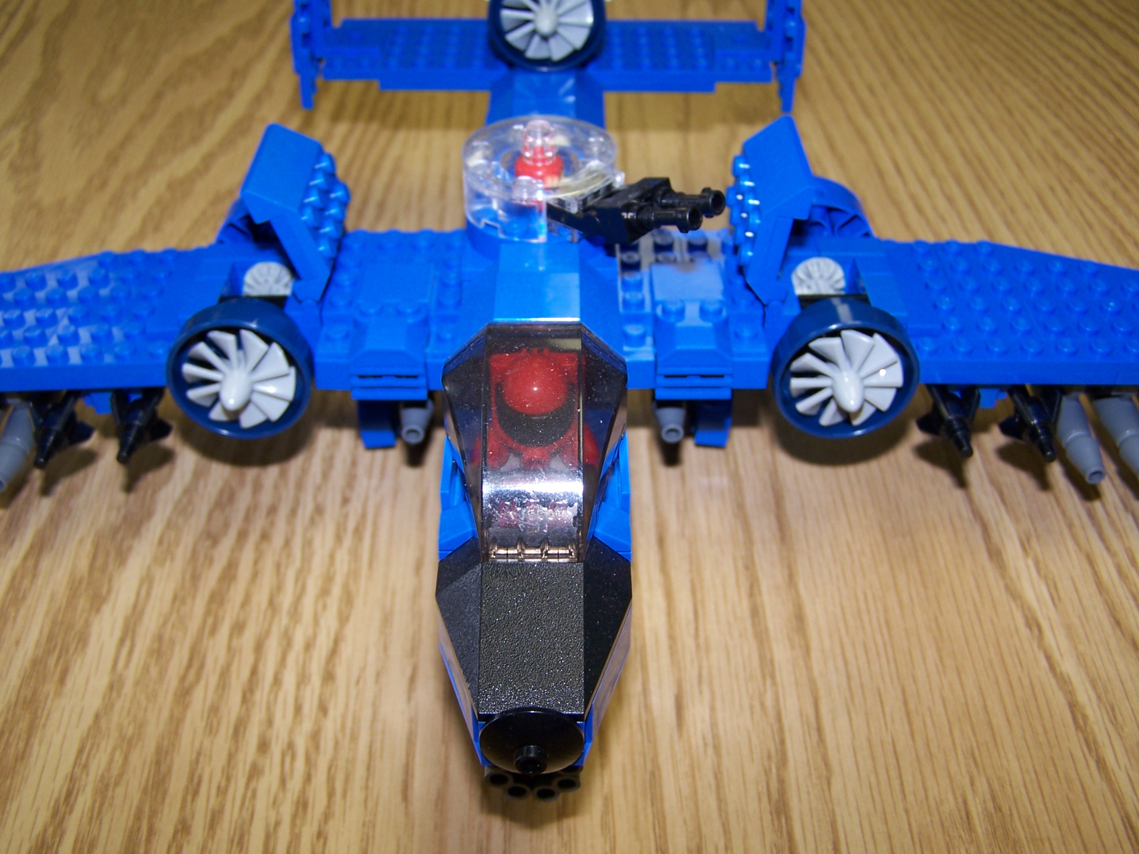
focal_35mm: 38
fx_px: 1250
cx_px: 570
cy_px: 427
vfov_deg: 37.7
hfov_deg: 49.0
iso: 80
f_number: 2.8
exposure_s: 1/60
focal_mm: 6.3
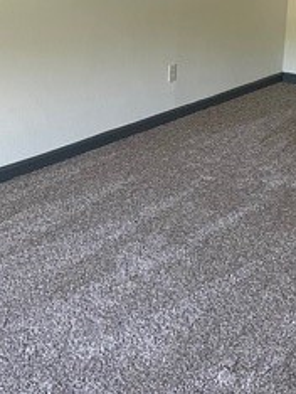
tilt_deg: -13.7
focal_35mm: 71
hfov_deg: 20.2
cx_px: 283
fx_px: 808
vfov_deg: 26.9
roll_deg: -3.4
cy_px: 81
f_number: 1.6
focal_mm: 4.2
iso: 400
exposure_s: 1/60
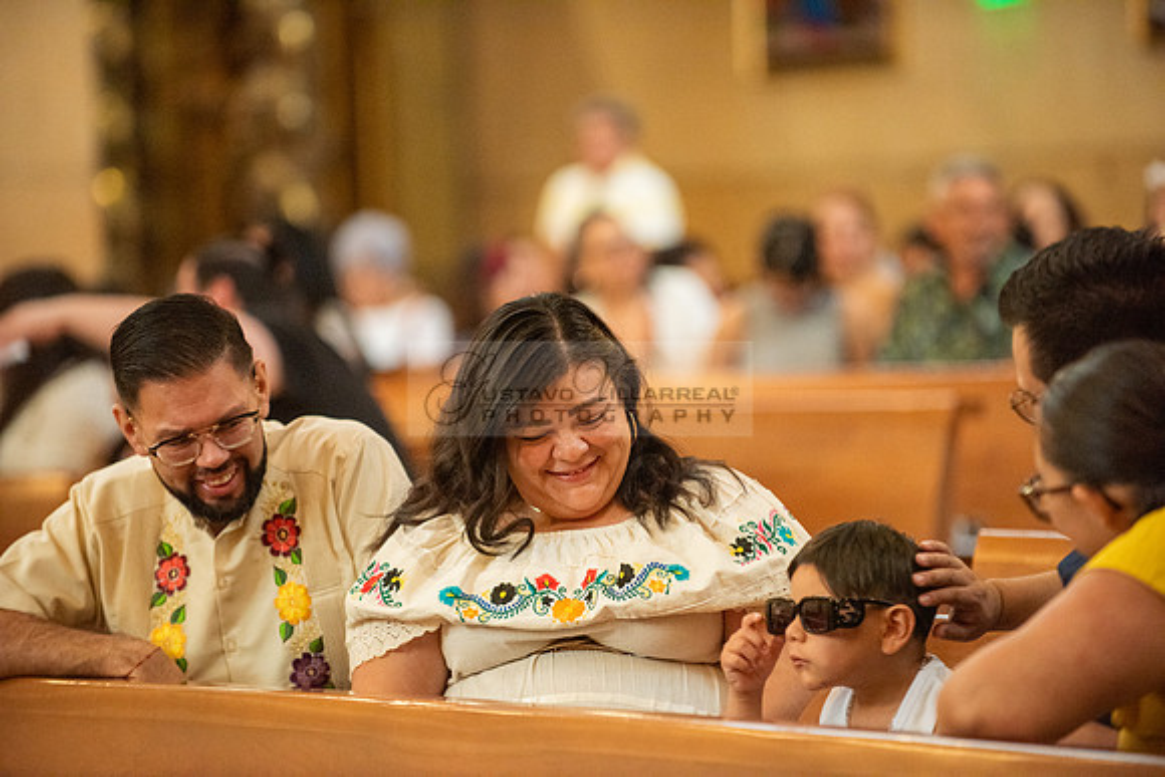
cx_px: 582
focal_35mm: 200
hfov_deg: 10.3
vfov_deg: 6.9
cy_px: 388
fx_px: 6473
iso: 2000
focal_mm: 200
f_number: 2.8
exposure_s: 1/160
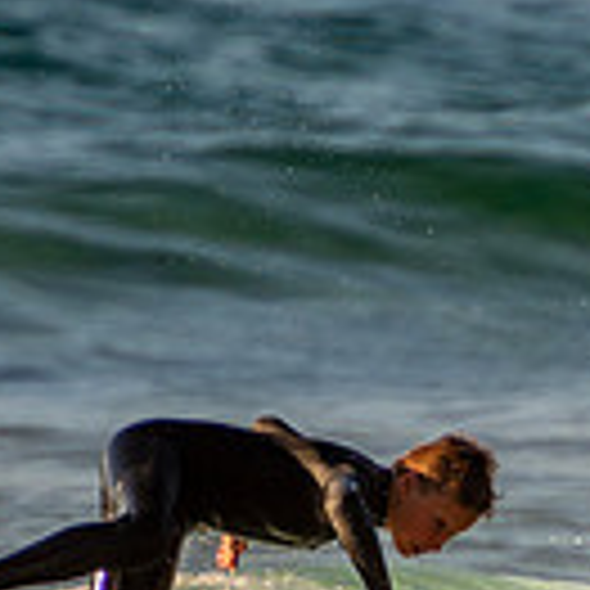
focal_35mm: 2257
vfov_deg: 0.8
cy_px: 637
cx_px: 558
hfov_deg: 0.8
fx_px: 43522
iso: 320
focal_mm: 400
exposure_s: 1/1250
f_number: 5.6
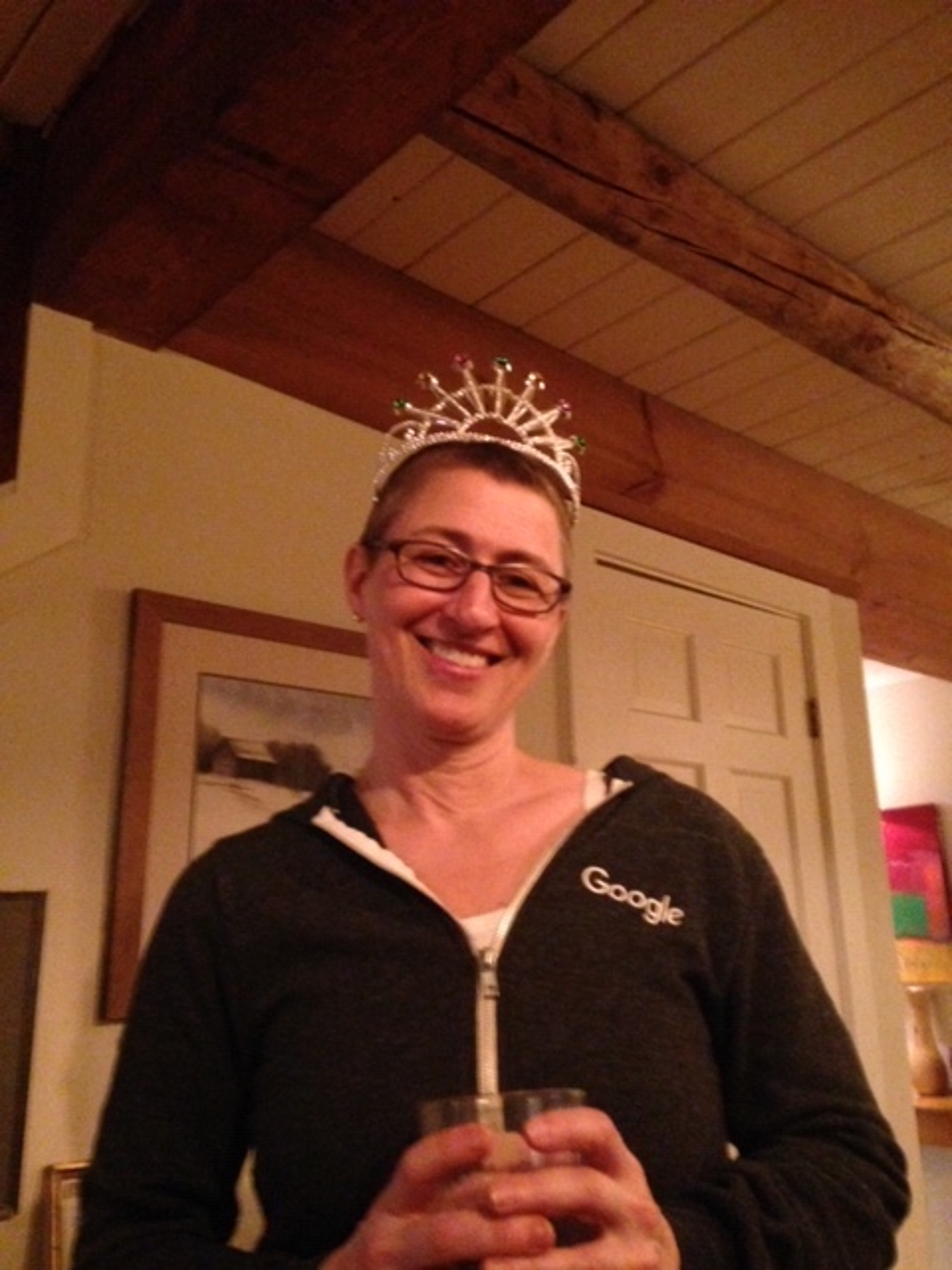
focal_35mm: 33
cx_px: 476
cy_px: 635
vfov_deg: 55.4
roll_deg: +0.2
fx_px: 1210
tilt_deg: +15.6
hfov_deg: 42.9
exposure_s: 1/15
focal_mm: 4.12
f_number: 2.4
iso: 800
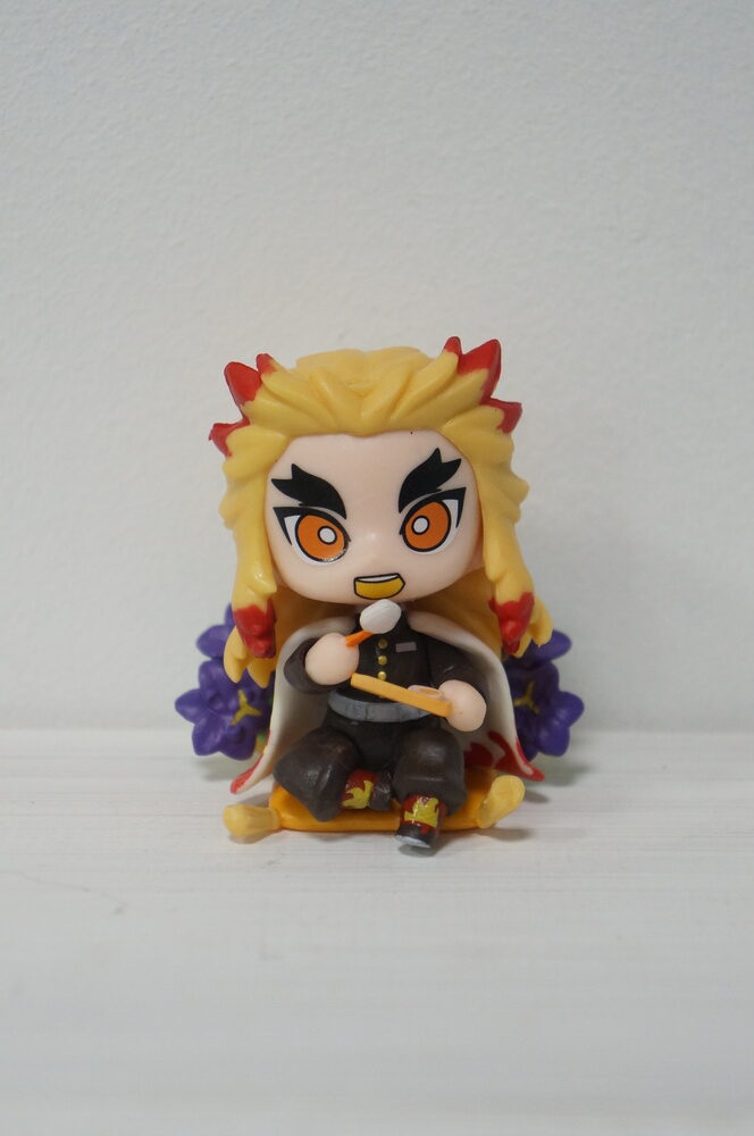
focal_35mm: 82
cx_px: 377
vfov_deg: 24.6
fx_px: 2599
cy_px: 568
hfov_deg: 16.5
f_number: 5.6
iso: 2000
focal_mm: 55
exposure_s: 1/100
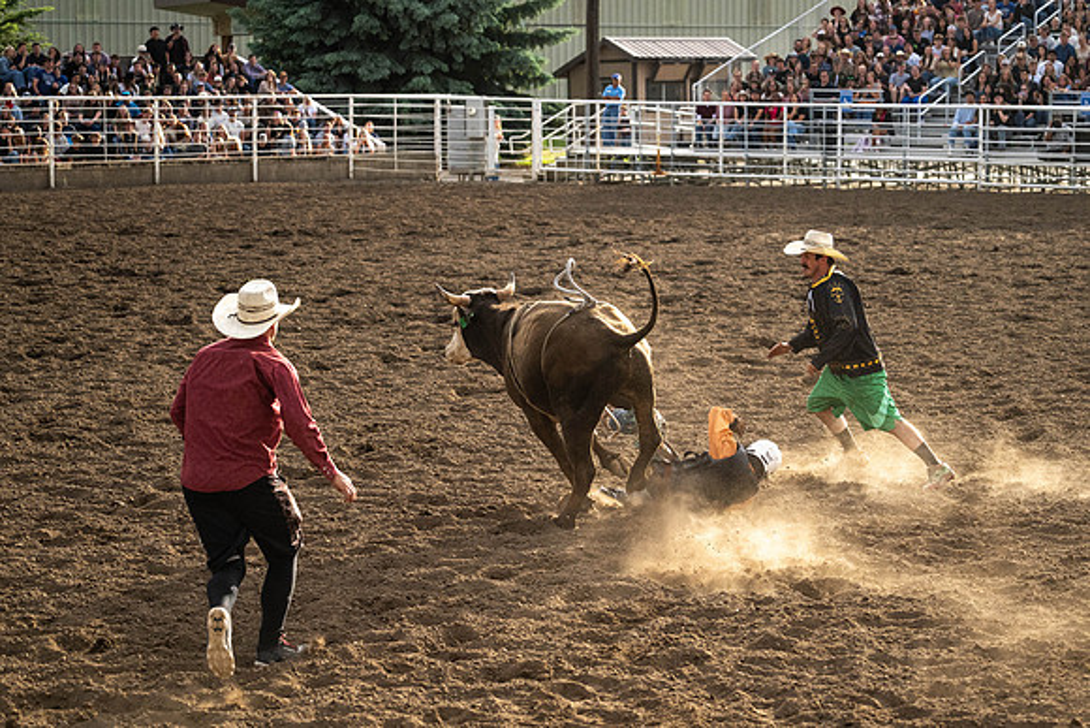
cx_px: 641
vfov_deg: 15.4
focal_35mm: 89
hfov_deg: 22.9
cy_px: 373
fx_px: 2687
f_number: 2.8
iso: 1000
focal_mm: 70
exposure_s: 1/10000
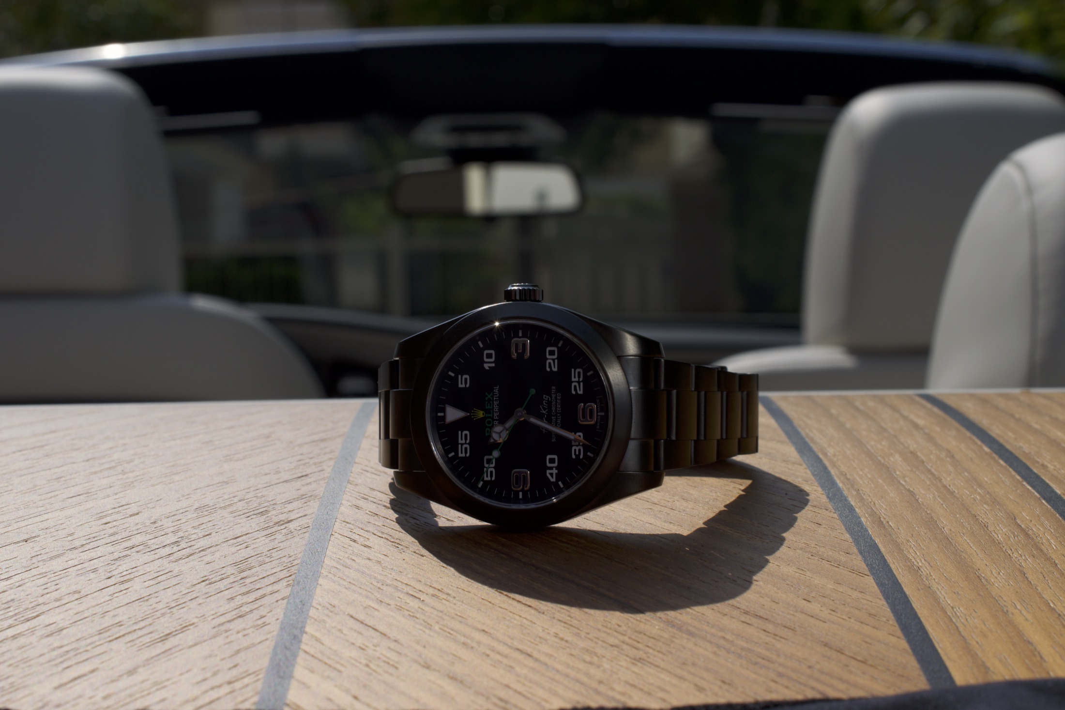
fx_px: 1775
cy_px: 355
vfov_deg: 22.6
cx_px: 532
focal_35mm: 60
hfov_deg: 33.4
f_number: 16
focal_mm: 40
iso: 100
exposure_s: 1/250
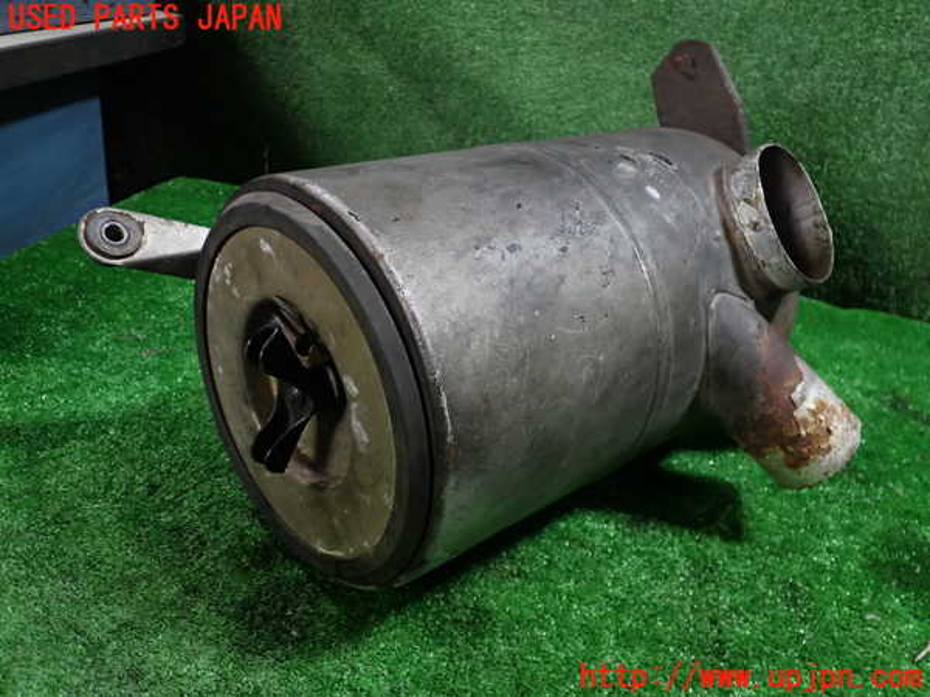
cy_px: 348
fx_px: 806
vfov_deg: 46.8
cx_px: 465
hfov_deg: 60.0
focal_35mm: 30
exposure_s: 1/30
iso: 250
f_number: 2.3
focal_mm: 5.4
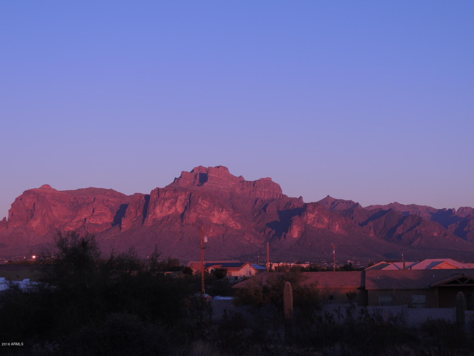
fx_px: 753
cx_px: 237
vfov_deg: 26.6
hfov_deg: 34.9
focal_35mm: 55
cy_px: 178
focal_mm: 9.8
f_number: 3.7
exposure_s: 1/250
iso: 100
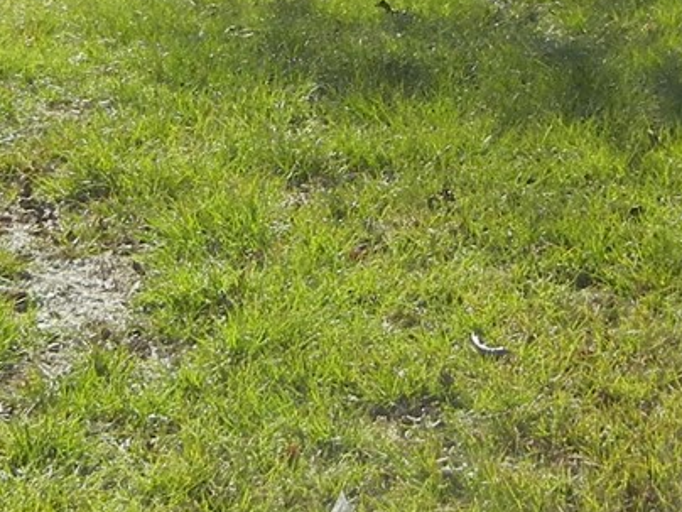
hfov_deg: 13.0
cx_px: 403
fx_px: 2995
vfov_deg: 9.8
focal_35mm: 152
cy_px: 220
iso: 160
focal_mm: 5.4
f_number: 7
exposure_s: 1/246
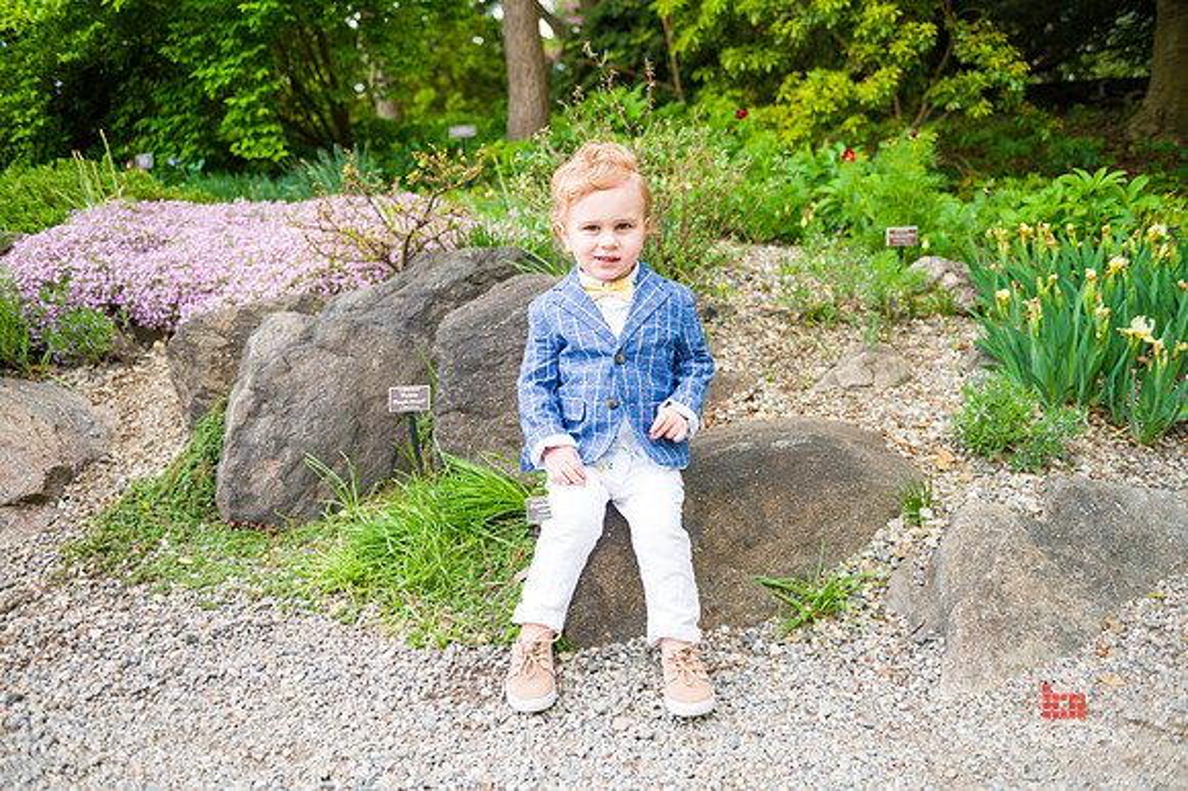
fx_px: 923
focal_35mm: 28
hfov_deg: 65.5
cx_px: 594
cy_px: 396
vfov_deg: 46.4
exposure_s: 1/400
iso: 200
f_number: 3.5
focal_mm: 28
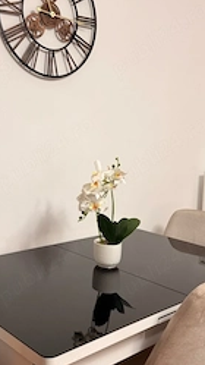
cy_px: 172
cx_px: 75
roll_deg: -2.5
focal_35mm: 42
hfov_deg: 28.2
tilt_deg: -5.7
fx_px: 406
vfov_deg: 48.3
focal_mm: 6.76
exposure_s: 1/60
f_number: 1.78
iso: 320
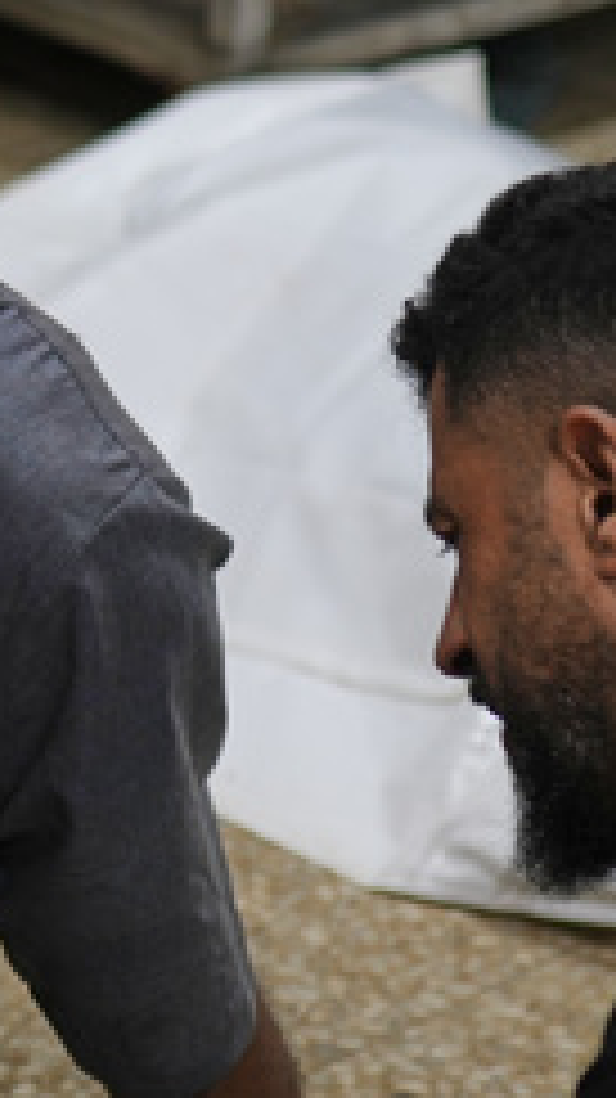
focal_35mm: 154
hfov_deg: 7.5
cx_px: -670
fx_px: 4478
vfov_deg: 13.9
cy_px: 850
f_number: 1.8
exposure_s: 1/125
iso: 320
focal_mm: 35
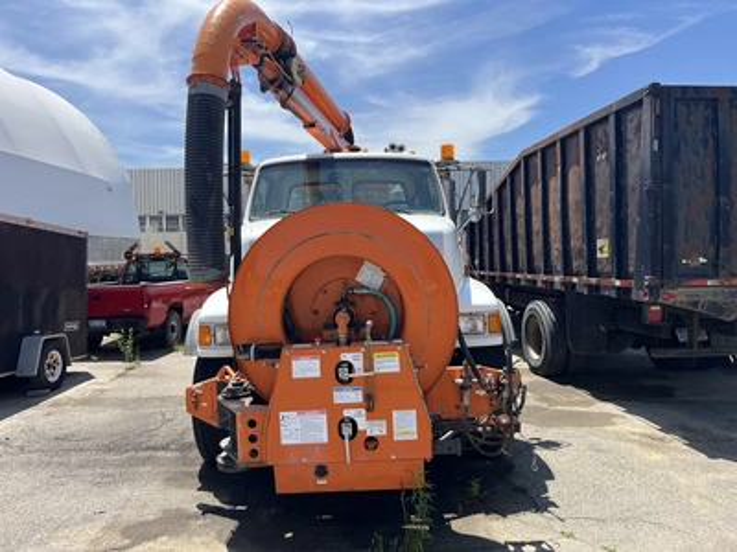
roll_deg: +1.9
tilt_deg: +1.0
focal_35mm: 26
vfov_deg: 53.1
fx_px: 554
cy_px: 276
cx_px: 368
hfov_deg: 67.3
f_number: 1.6
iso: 50
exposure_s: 1/2571
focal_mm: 5.1
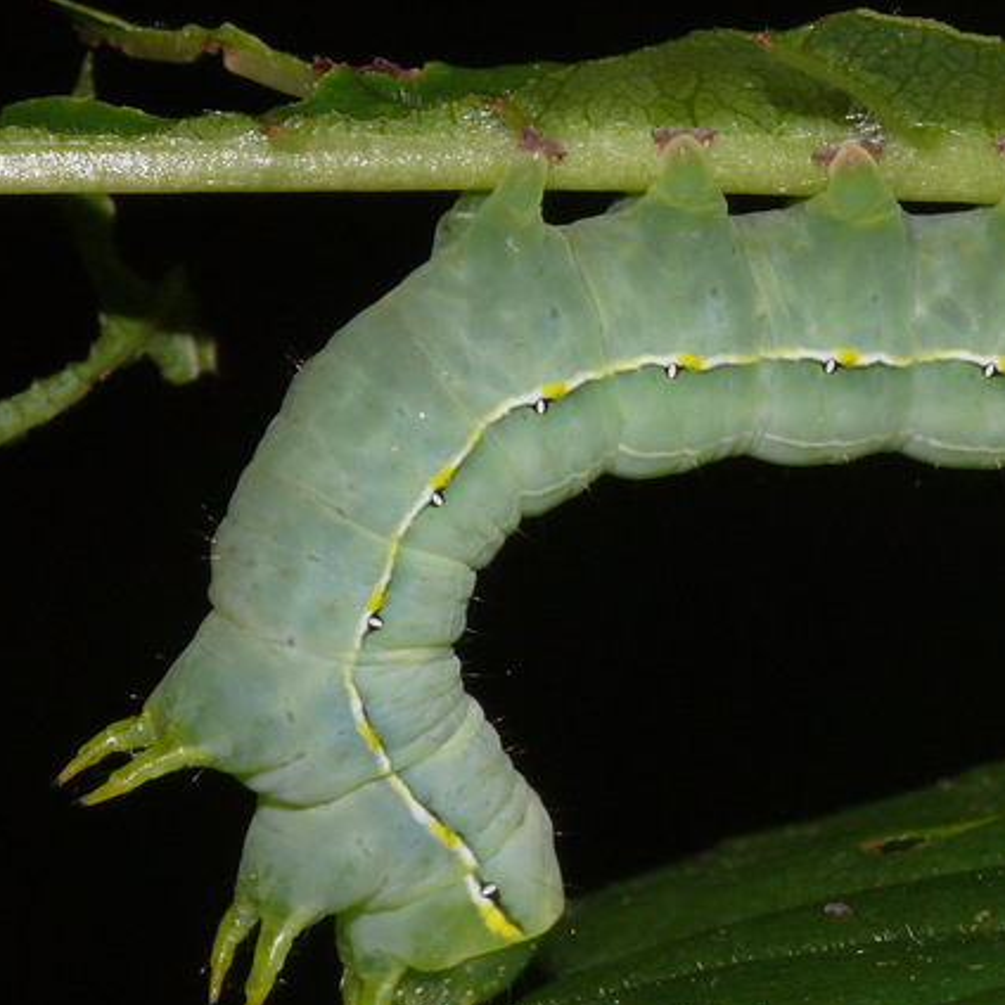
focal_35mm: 304
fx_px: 9985
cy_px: 469
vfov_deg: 5.8
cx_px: 795
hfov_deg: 5.8
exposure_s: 1/640
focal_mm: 36.2
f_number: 11
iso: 200
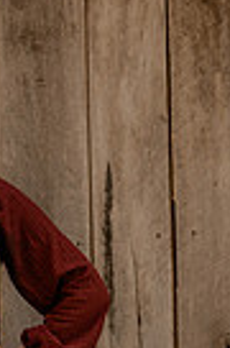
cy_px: 274
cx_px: -41
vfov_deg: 8.3
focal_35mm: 249
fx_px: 2398
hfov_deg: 5.5
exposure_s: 1/400
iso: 250
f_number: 1.8
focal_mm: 50
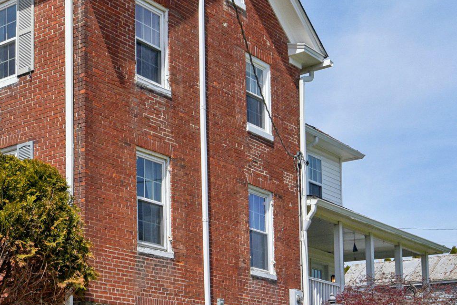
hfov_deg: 29.7
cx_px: 18
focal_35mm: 64
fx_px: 812
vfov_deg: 21.2
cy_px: 117
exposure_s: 1/4000
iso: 400
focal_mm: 30
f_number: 9
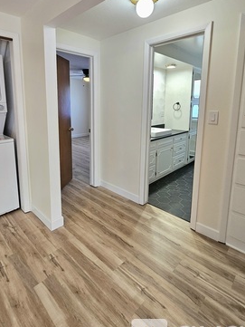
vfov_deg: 86.5
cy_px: 129
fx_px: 170
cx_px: 108
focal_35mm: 18
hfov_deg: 71.4
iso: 200
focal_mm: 2.2
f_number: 2.2
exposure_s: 1/60.2
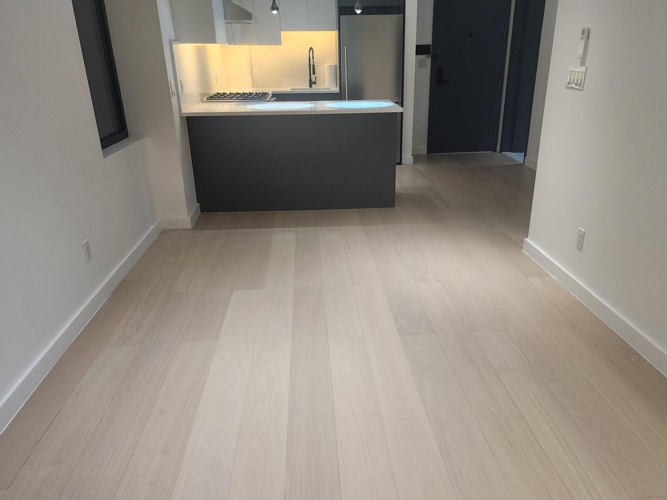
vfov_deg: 49.5
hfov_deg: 63.4
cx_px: 343
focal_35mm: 28
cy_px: 293
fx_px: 540
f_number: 1.8
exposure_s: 1/180
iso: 200
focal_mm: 6.4
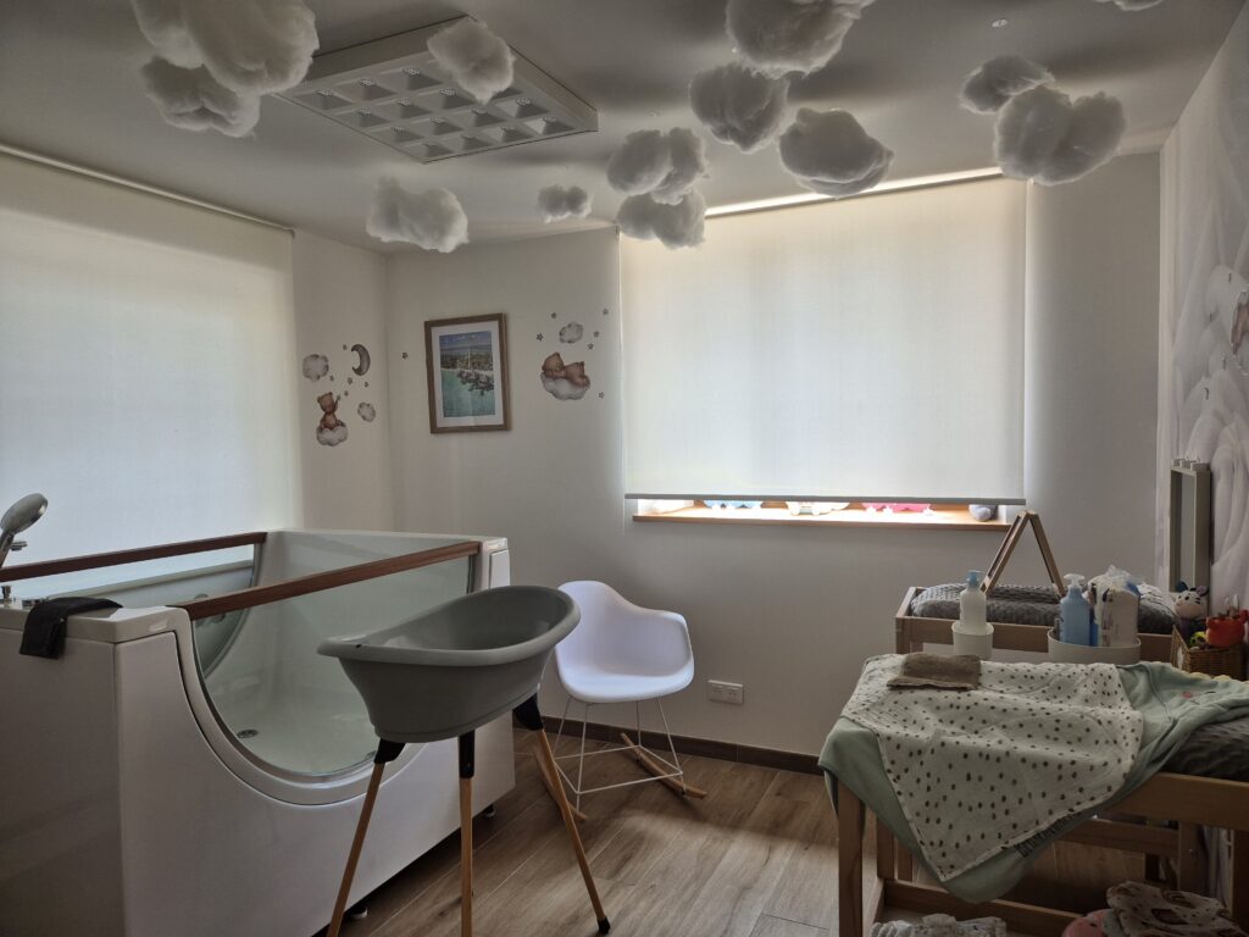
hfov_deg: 73.9
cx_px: 624
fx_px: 830
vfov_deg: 58.9
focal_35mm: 23
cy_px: 468
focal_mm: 5.4
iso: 64
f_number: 1.8
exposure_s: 1/180
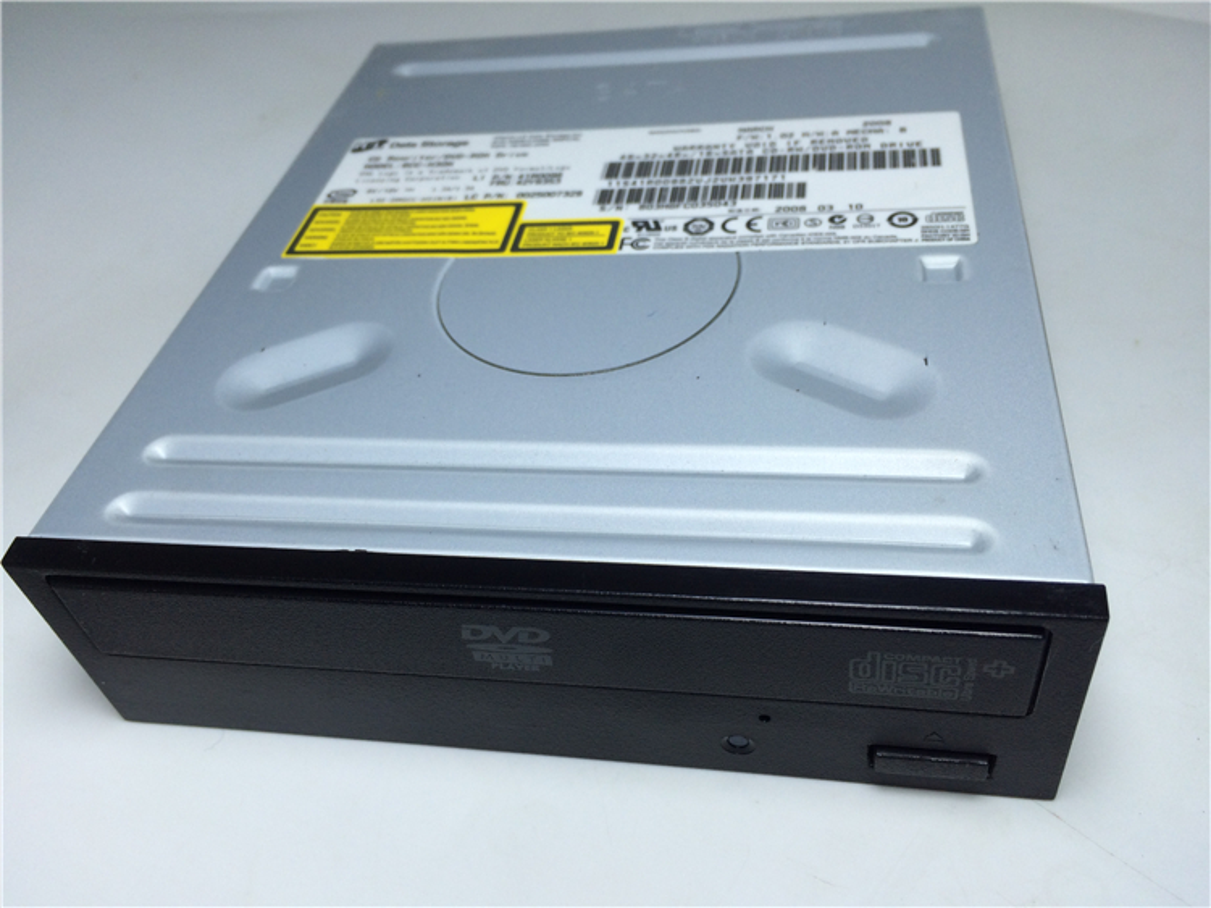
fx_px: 1014
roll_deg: +6.2
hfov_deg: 61.7
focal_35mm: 29
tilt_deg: -42.9
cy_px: 454
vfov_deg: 48.2
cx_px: 606
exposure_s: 1/152
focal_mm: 4.15
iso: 32
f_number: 2.2
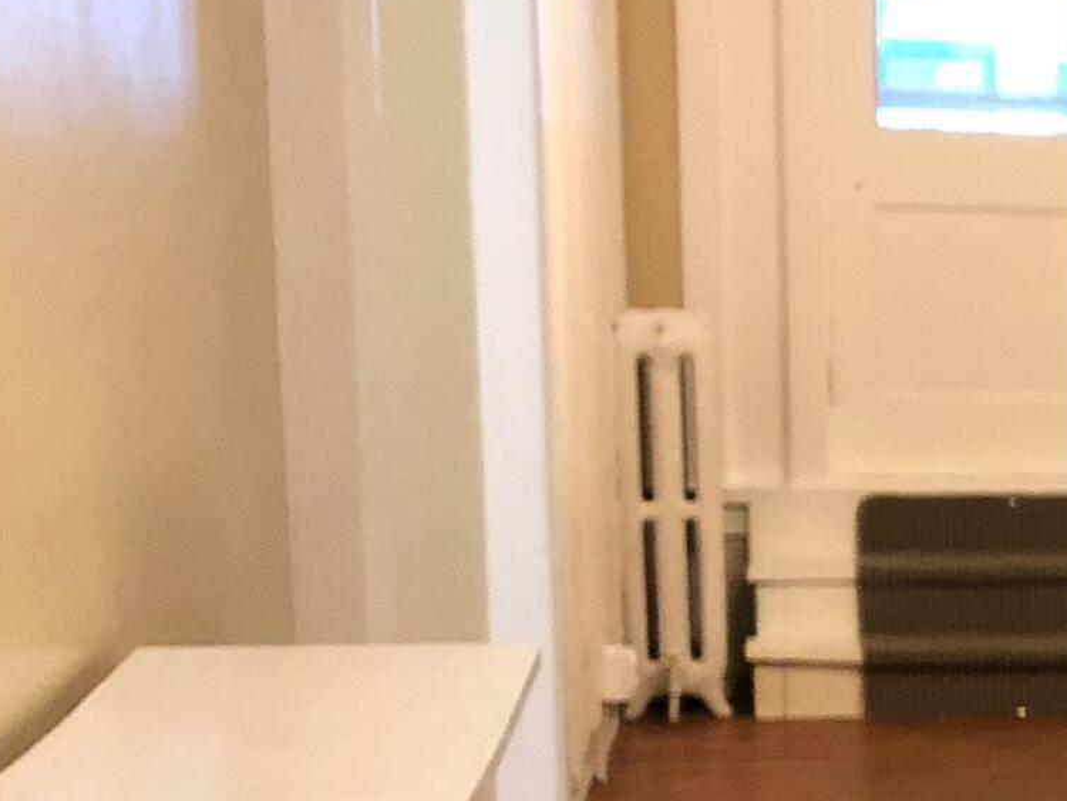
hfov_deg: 15.3
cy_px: 764
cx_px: 1871
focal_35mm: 112
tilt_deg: -9.8
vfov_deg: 13.1
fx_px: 3453
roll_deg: -1.5
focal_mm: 3.99
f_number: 1.8
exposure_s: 1/15
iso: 80
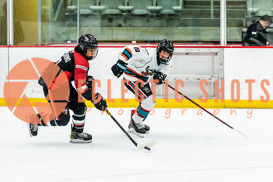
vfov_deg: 5.9
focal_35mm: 232
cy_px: 91
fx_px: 1761
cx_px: 91
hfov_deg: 8.9
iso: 2800
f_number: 2.8
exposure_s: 1/640
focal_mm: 120
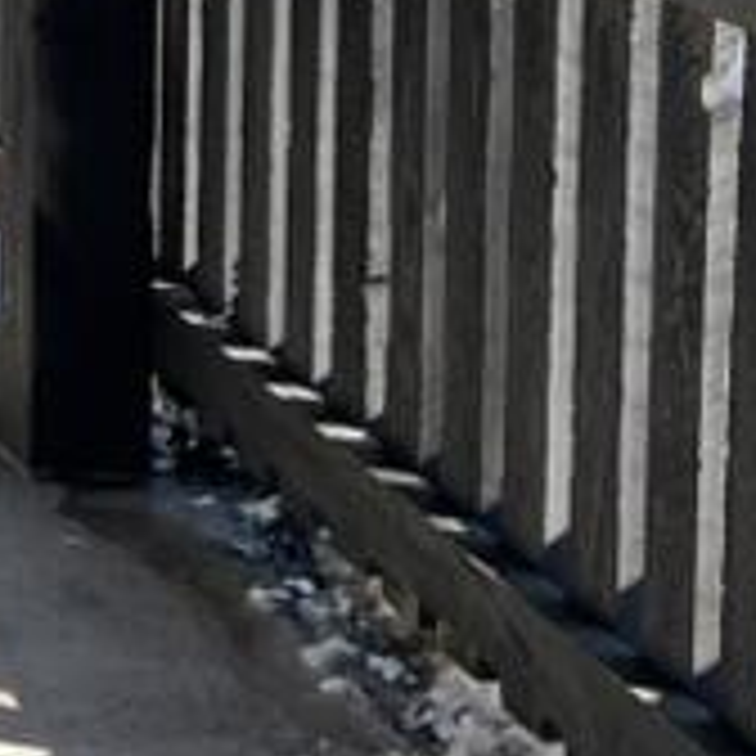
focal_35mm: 140
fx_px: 3459
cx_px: -986
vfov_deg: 12.0
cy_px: -279
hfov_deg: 10.8
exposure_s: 1/629
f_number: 1.6
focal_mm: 4.2
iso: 32
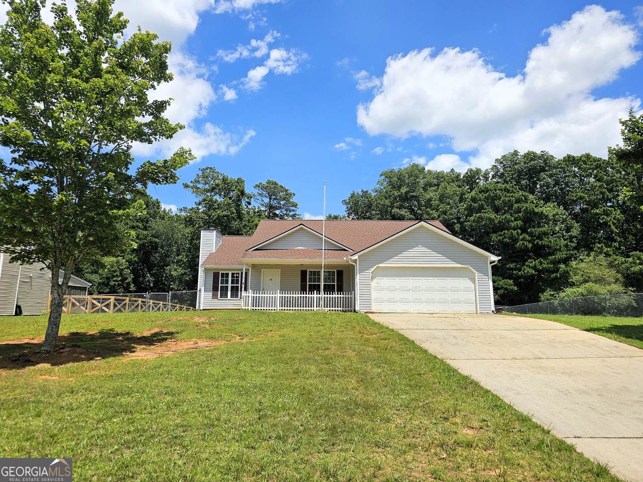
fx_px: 427
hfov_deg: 73.9
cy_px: 241
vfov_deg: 58.9
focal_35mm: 23
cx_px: 322
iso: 10
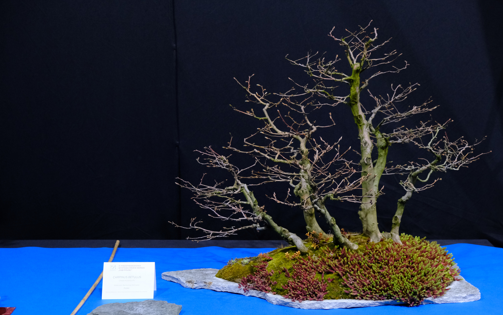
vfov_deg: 20.6
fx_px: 864
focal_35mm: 63
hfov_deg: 32.5
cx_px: 254
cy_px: 163
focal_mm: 40.7
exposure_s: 1/58
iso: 2000
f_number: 4.5
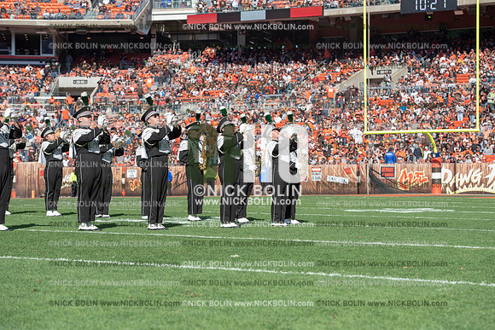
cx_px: 248
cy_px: 165
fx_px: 1306
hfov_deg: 21.5
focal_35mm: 95
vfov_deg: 14.4
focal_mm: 95
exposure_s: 1/2000
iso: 400
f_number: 5
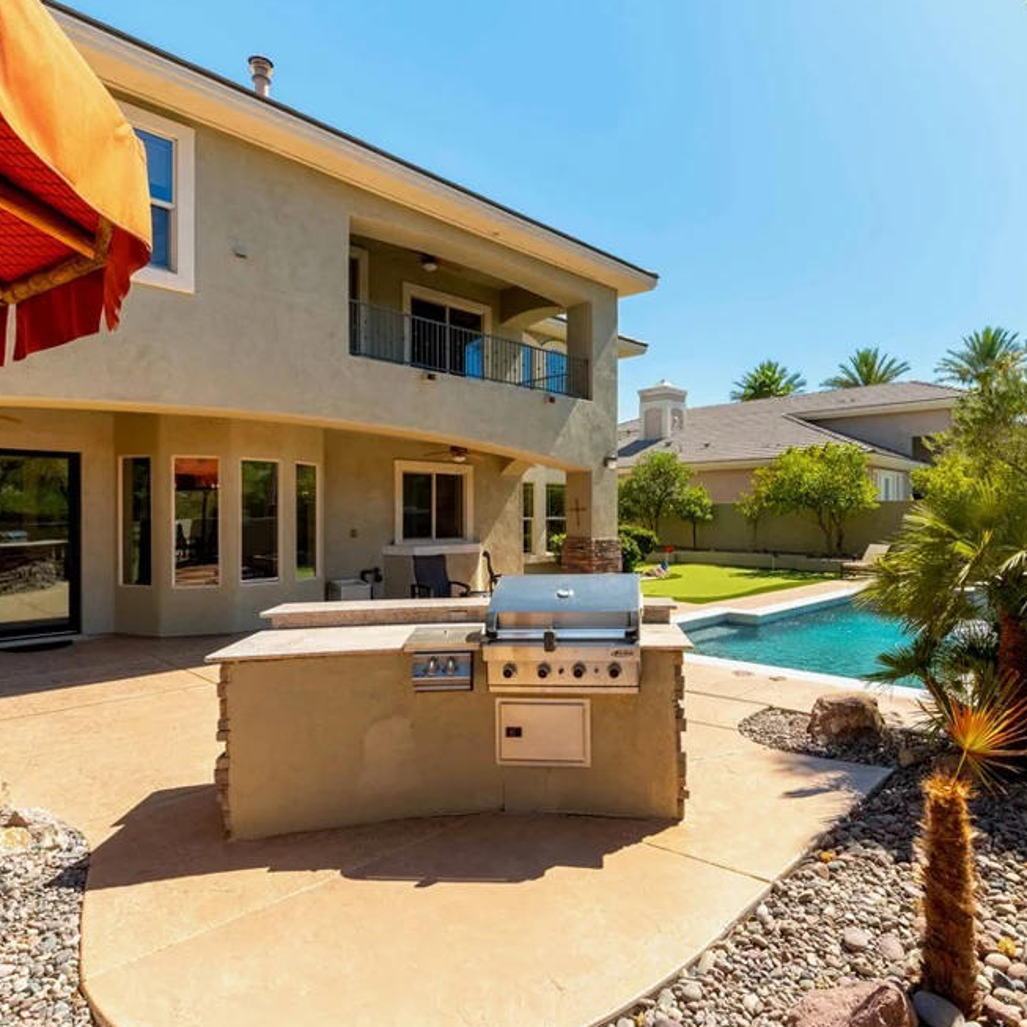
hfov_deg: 74.6
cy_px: 514
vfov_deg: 74.8
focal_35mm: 20
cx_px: 568
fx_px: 671
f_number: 10
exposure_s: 1/8000
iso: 400
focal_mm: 15
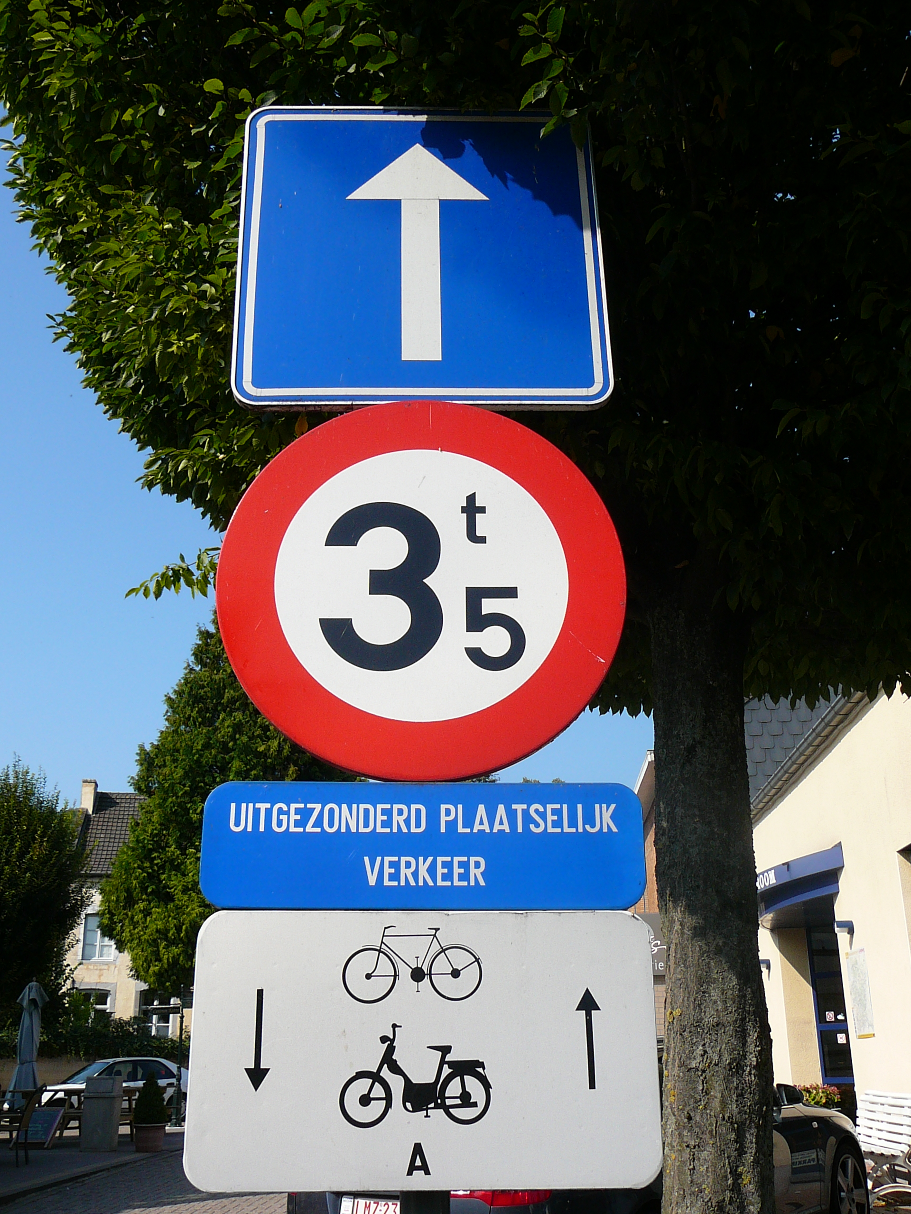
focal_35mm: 35
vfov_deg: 52.6
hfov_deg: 40.7
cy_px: 607
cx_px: 456
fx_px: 1228
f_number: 5
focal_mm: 5.2
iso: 80
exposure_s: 1/400
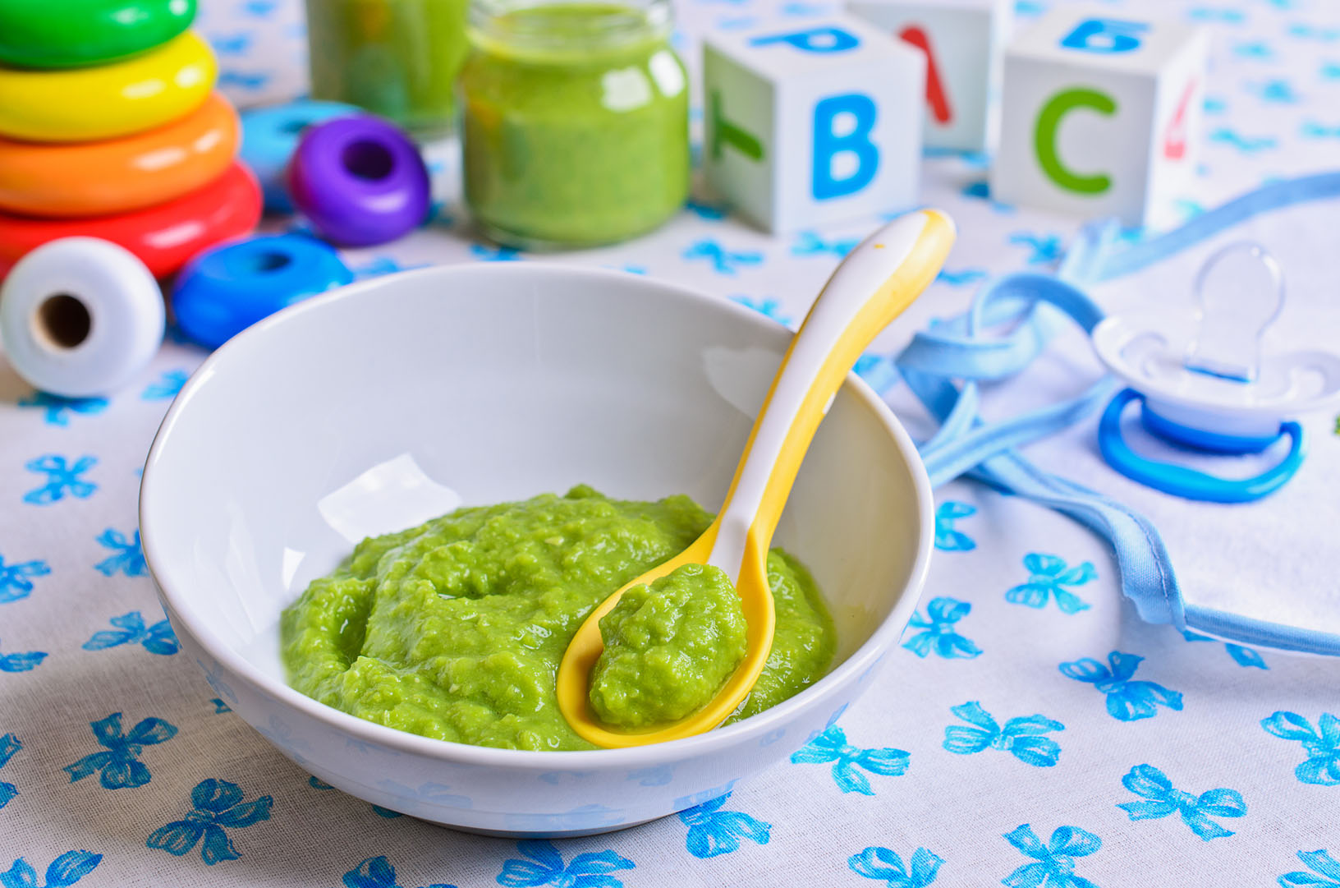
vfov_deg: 22.5
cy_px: 444
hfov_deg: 33.5
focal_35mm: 60
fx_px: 2229
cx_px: 670
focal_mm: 40
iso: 100
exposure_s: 1/200
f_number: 8
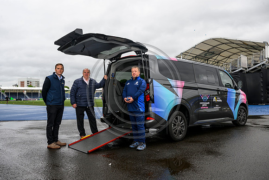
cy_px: 90
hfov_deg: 64.5
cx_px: 134
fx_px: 213
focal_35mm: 28
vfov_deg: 45.7
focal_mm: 28.5
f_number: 7.1
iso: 250
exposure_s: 1/160
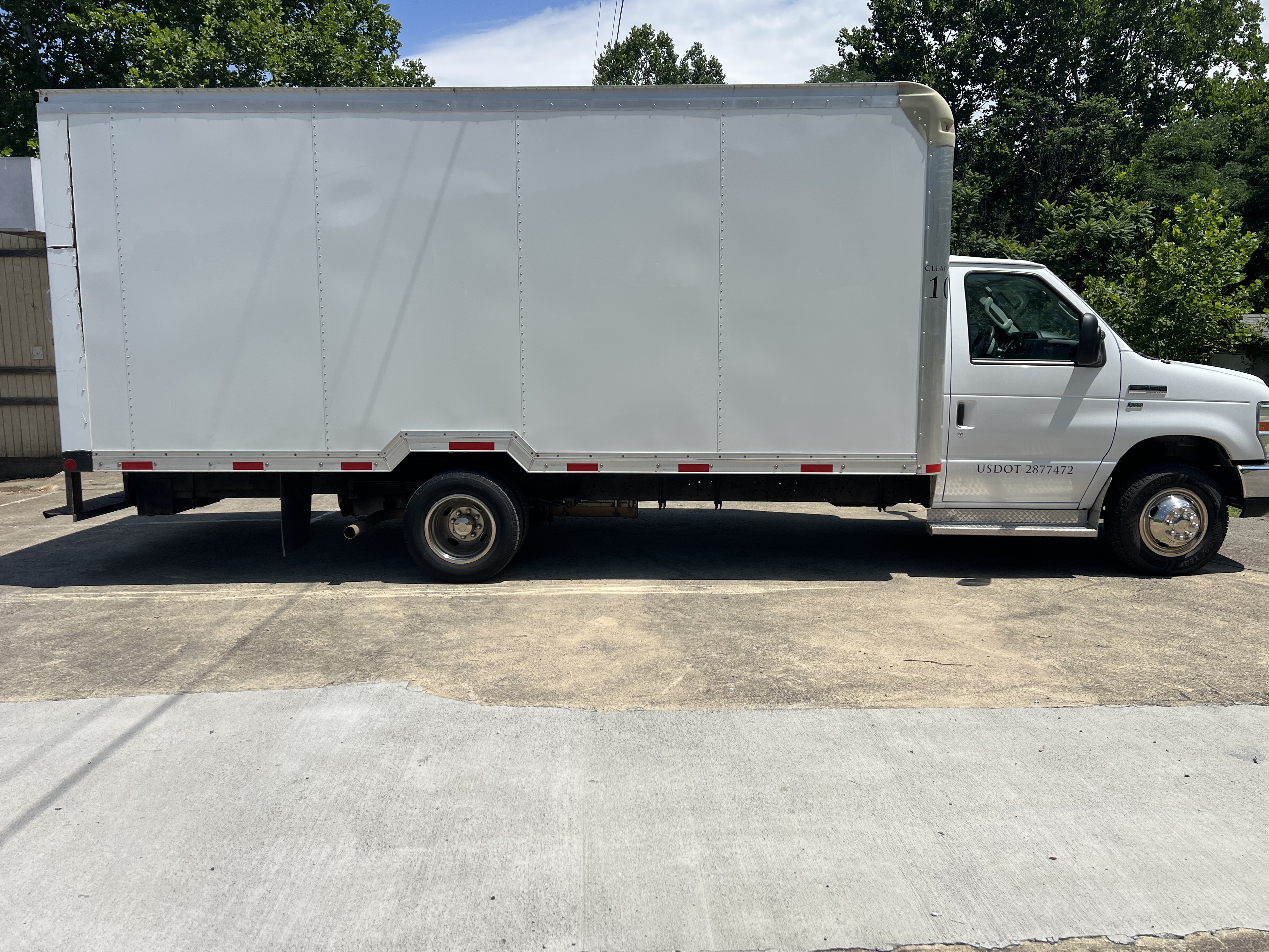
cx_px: 654
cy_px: 463
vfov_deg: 51.3
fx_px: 990
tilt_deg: -9.2
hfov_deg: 65.3
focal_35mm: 27
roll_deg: +0.3
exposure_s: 1/6993
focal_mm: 5.7
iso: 50
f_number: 1.5
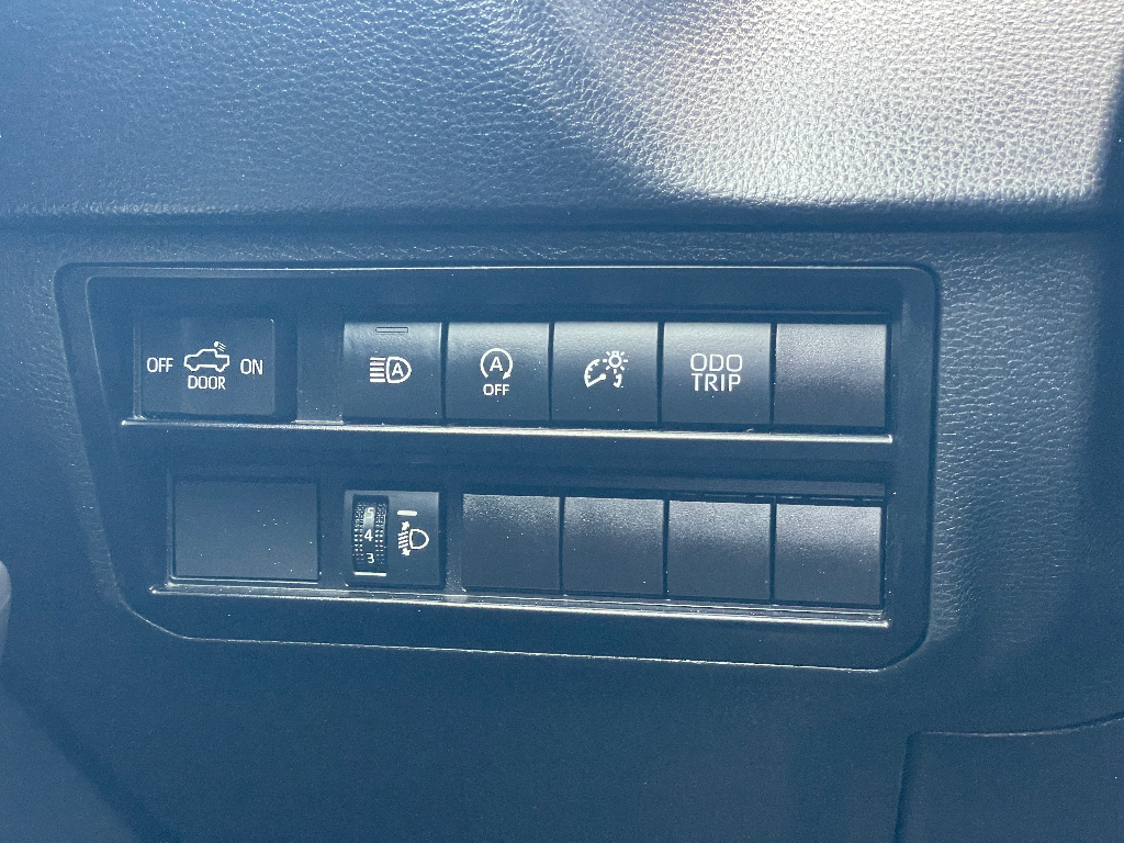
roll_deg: +1.2
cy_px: 422
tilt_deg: -8.2
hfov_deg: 36.8
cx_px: 562
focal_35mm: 52
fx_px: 1688
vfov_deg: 28.0
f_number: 2
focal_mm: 6
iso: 500
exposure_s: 1/60
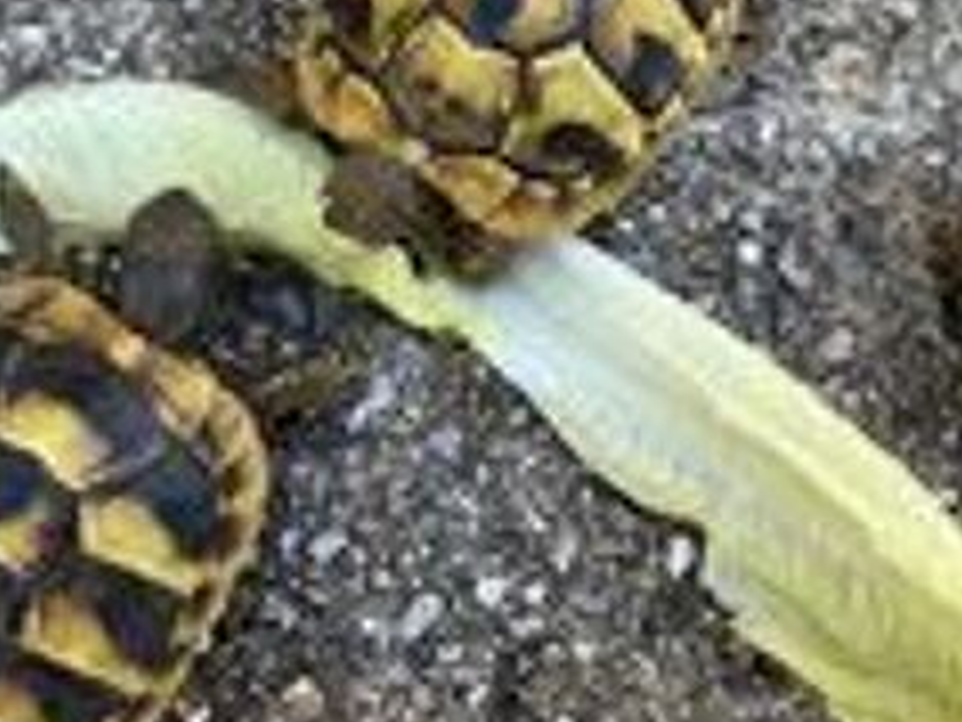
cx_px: 478
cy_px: 156
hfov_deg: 38.9
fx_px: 1362
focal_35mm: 49
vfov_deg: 29.1
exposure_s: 1/120
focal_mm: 3
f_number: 1.8
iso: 32
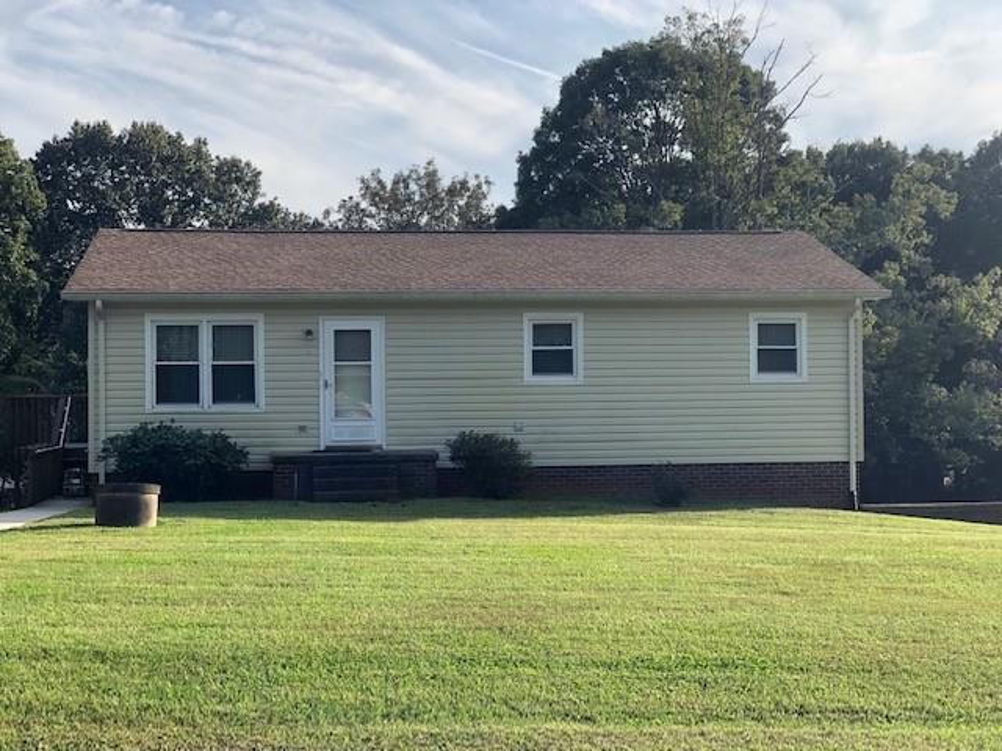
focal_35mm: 52
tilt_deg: +1.2
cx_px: 501
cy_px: 376
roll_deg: +1.0
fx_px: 1505
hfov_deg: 36.8
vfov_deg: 28.0
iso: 16
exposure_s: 1/475
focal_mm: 6
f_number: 2.4
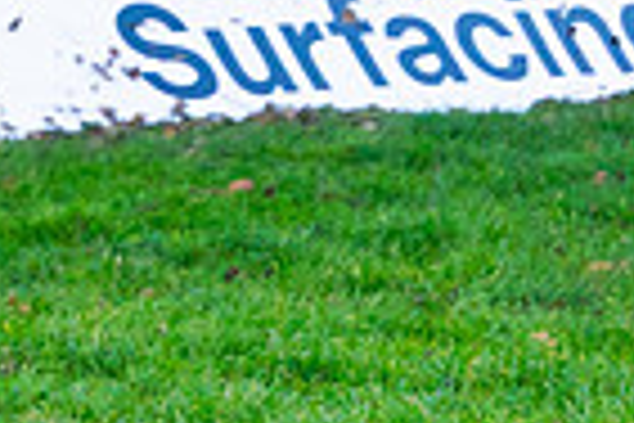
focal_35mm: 579
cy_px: -614
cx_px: 941
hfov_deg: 3.5
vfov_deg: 2.4
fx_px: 10196
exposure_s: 1/1000
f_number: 3.5
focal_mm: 96
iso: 1250
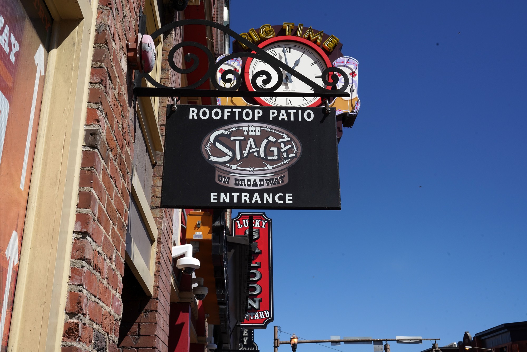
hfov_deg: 46.4
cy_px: 176
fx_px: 615
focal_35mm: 42
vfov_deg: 31.9
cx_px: 264
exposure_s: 1/100
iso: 400
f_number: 18
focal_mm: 42
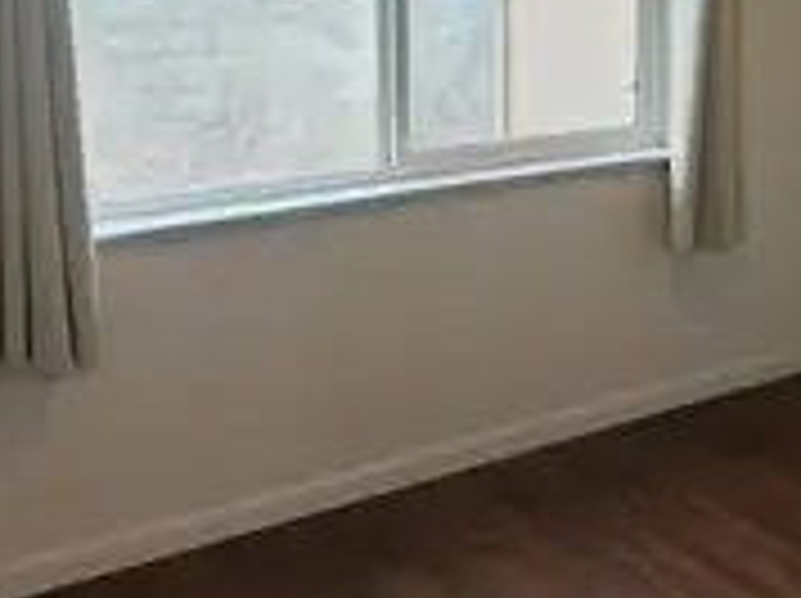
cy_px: 36
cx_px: 657
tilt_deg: -5.2
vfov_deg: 25.9
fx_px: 1248
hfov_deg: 34.3
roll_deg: -0.3
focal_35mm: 54
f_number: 1.78
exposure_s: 1/120
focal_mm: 6.76
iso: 80
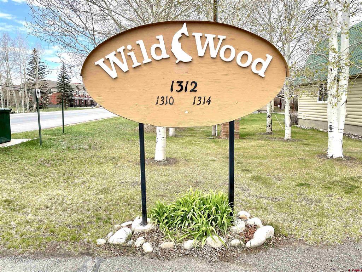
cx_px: 181
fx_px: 272
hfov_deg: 67.3
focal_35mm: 26
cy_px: 136
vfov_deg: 53.1
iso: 32
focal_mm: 4.2
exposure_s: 1/2398
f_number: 1.6
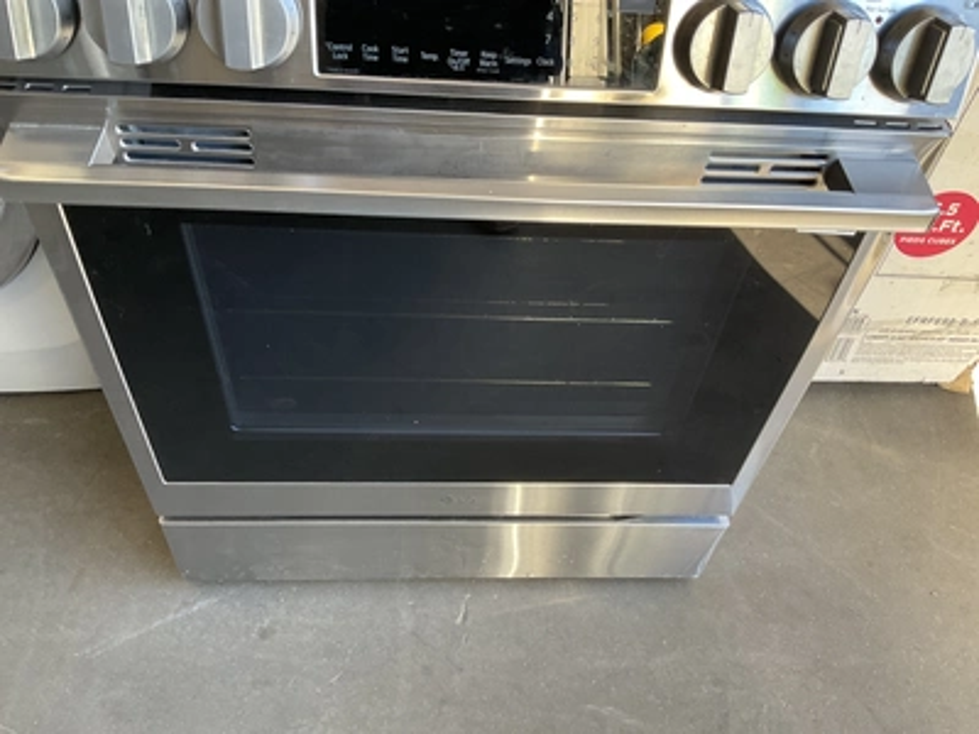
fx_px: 820
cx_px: 490
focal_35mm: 29
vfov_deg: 48.2
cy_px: 367
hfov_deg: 61.7
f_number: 1.8
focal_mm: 3
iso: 50
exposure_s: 1/60
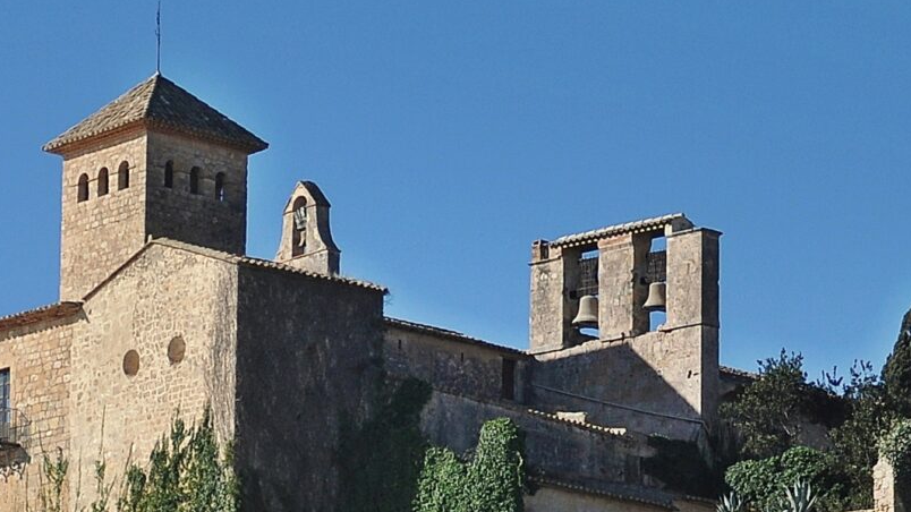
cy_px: 641
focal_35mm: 150
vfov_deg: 8.0
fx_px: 3623
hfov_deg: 14.3
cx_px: 246
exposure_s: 1/2000
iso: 200
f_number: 4.2
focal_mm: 30
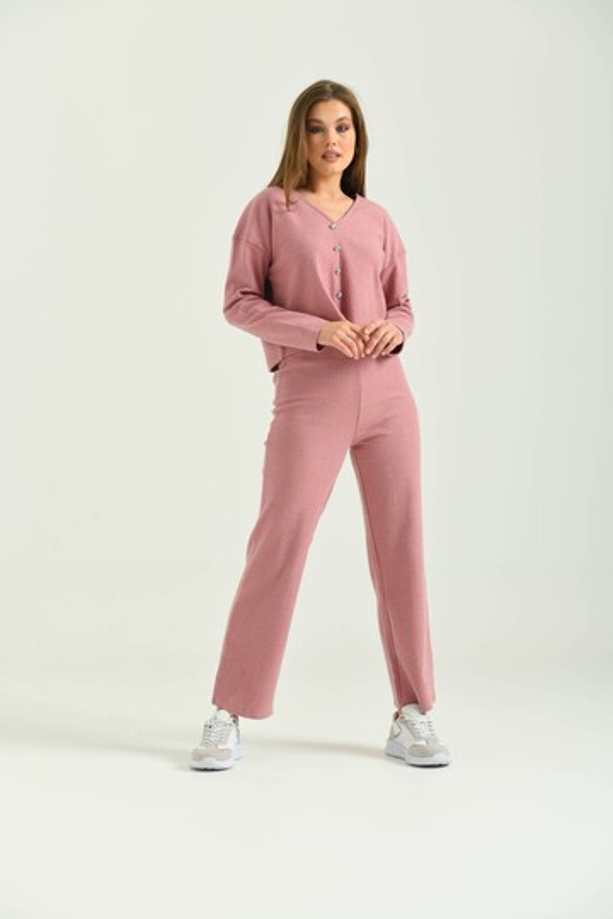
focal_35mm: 70
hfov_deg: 19.5
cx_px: 306
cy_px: 460
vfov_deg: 28.8
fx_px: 1788
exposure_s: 1/160
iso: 100
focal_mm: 70
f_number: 6.3
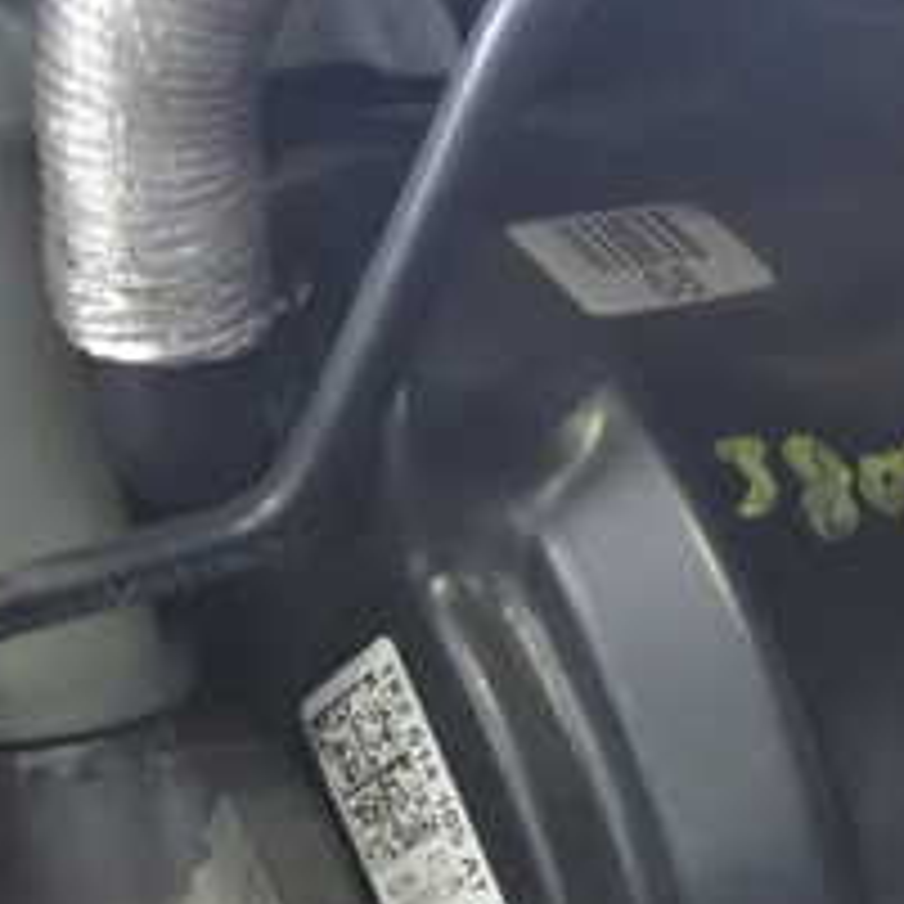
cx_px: 1021
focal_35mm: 66
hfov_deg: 24.2
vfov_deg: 25.4
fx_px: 1950
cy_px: 792
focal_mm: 4.5
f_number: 2
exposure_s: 1/25
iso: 1600
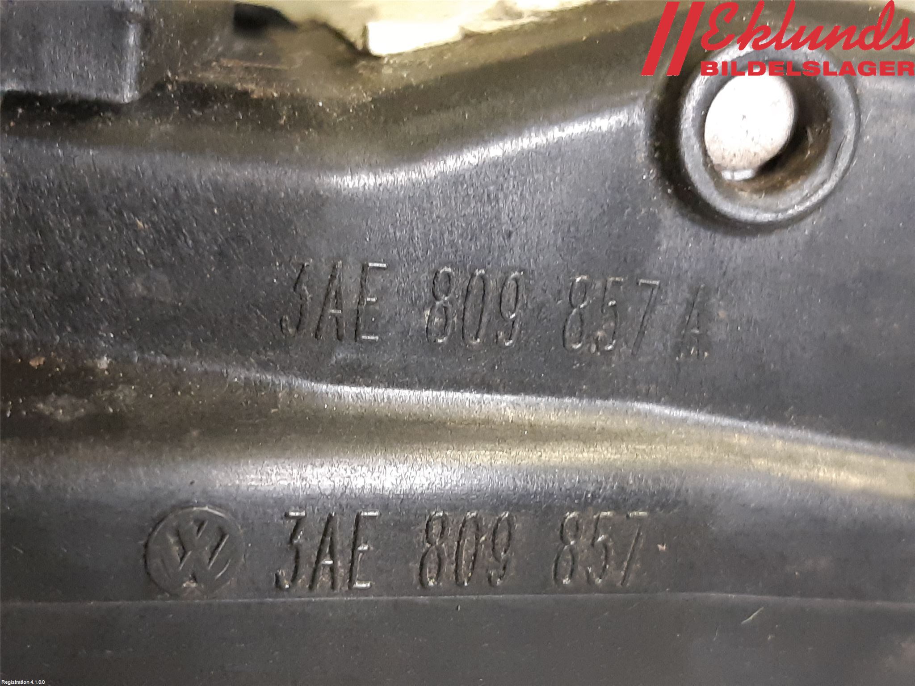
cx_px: 458
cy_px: 343
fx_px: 687
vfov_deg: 53.1
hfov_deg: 67.3
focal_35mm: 26
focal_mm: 3.93
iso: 250
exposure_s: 1/50
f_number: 1.7
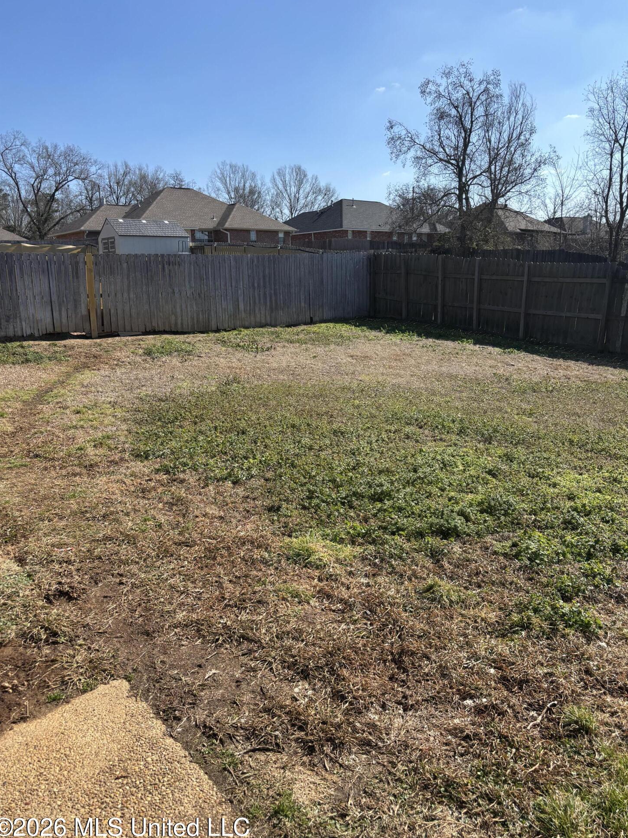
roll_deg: +1.5
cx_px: 318
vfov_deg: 65.3
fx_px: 653
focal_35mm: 27
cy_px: 432
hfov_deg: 51.3
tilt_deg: -8.8
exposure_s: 1/2639
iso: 50
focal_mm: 5.96
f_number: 1.6
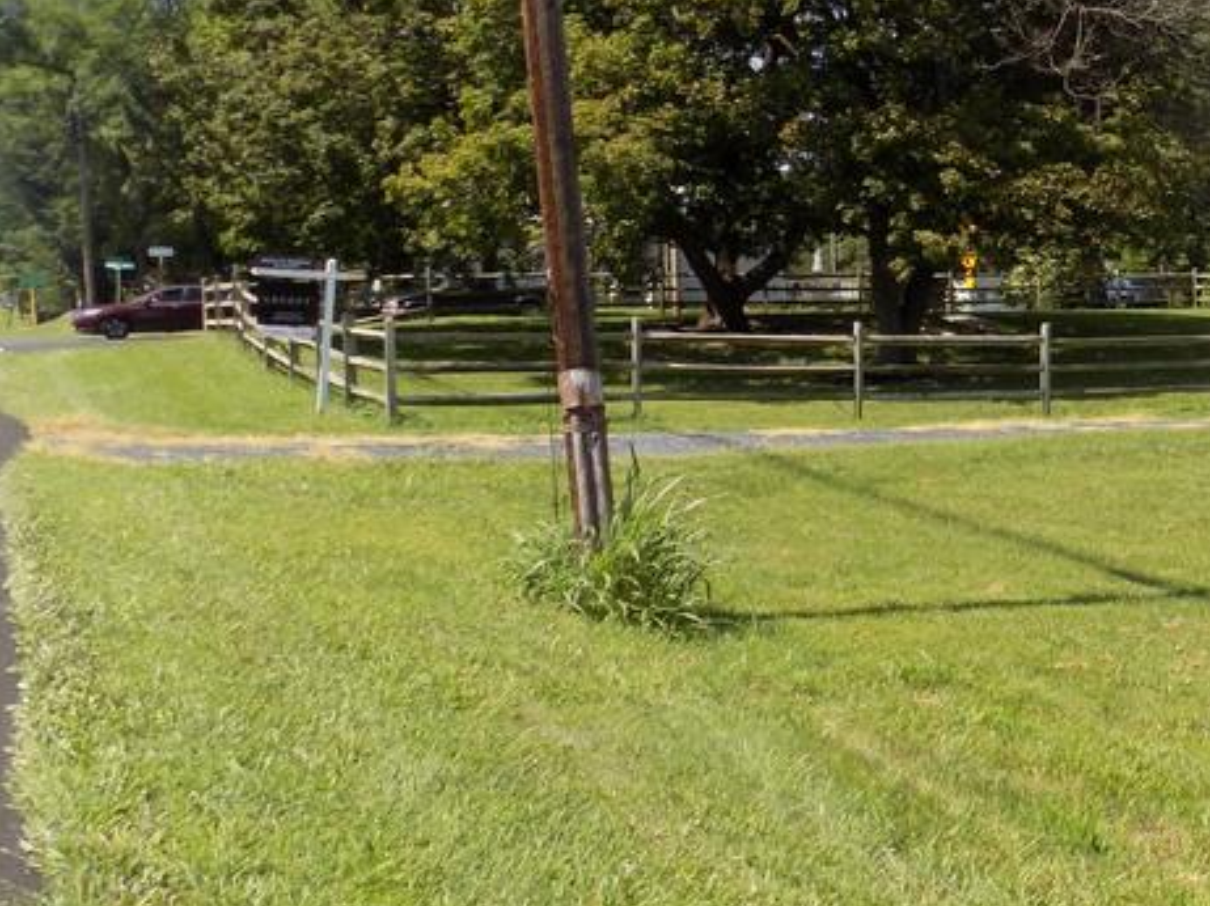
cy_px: 456
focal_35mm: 51
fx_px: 1782
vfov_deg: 28.5
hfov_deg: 33.3
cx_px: 1294
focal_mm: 4
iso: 80
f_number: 3.1
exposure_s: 1/640
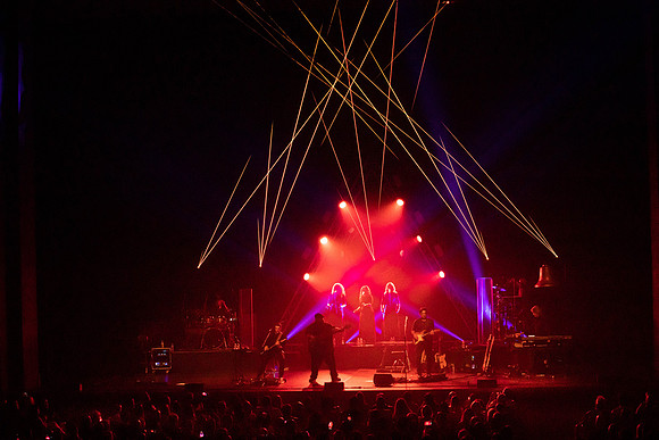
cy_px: 220
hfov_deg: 28.8
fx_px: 1282
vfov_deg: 19.5
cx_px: 330
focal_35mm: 70
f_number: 5.6
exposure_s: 1/250
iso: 8000
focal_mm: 70
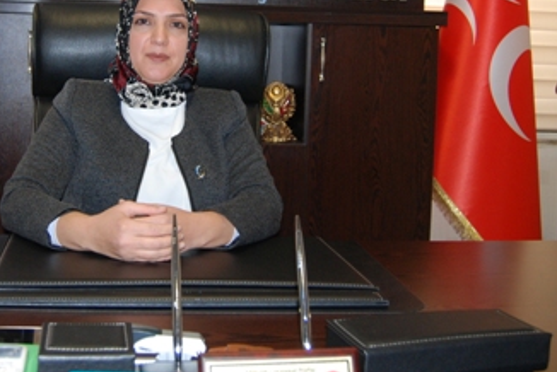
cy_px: 60
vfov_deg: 23.8
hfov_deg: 35.3
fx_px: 867
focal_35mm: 56
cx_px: 188
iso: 400
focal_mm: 19
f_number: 4
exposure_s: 1/60
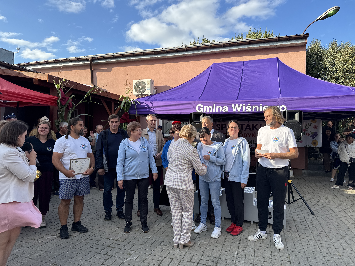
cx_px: 178
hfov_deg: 71.6
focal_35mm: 24
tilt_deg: +1.8
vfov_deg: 56.8
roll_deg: -0.4
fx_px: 246
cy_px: 133
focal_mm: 6.76
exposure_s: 1/1238
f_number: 1.78
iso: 80
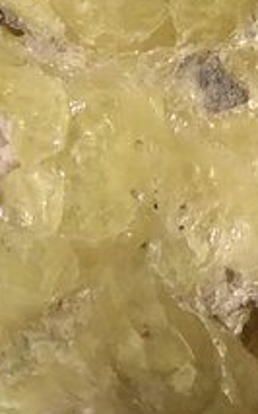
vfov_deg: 9.9
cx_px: 609
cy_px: -183
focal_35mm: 207
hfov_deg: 6.1
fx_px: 2330
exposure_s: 1/100
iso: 147
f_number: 2
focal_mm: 3.54
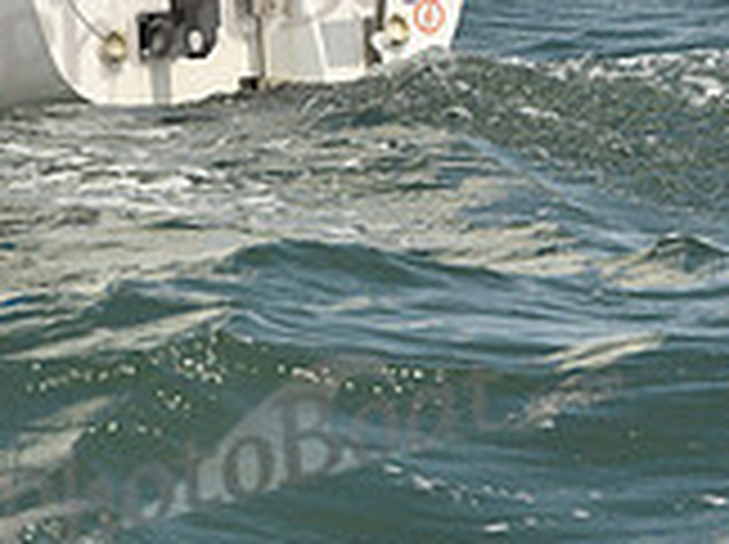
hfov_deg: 3.7
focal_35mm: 535
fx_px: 11250
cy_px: -182
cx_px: -238
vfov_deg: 2.8
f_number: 9
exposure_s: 1/1600
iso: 400
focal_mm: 155
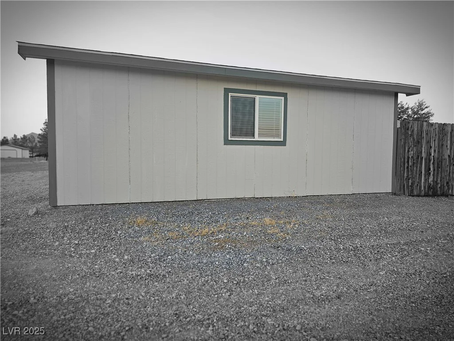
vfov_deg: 58.9
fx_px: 302
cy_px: 170
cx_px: 227
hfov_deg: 73.9
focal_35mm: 23
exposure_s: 1/100
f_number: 1.7
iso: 40
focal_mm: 6.3
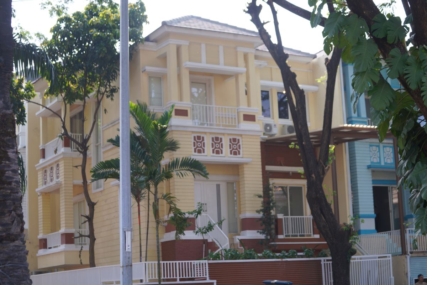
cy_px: 142
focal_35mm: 70
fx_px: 830
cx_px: 214
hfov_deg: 28.8
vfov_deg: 19.5
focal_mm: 70
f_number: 2.8
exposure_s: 1/320
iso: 100
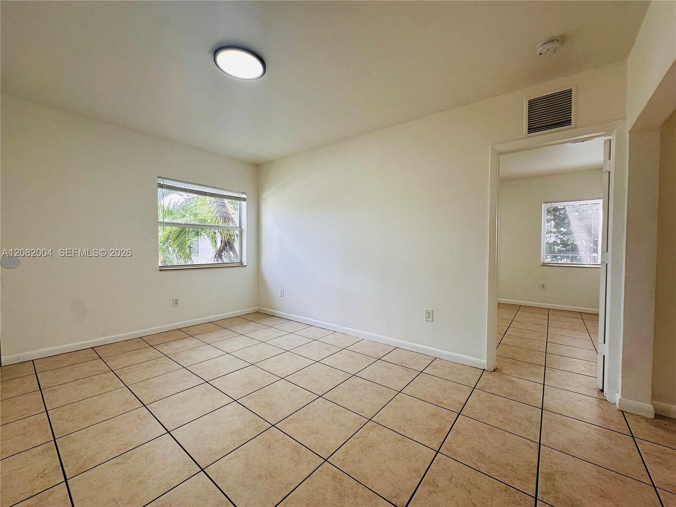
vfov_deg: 85.7
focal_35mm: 14
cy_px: 254
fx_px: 273
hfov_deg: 102.1
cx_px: 338
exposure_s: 1/120
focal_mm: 2.22
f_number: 2.2
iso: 100
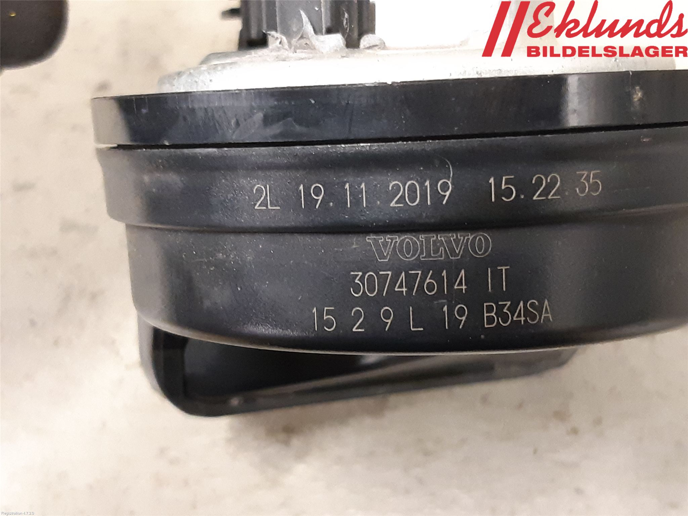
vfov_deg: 53.1
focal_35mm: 26
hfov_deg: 67.3
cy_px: 258
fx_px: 517
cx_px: 344
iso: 400
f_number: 1.7
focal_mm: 3.93
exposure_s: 1/25
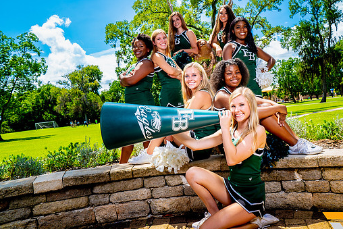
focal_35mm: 29
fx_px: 276
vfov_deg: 45.0
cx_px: 198
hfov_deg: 63.3
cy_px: 112
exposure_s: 1/100
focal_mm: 24
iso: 100
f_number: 8
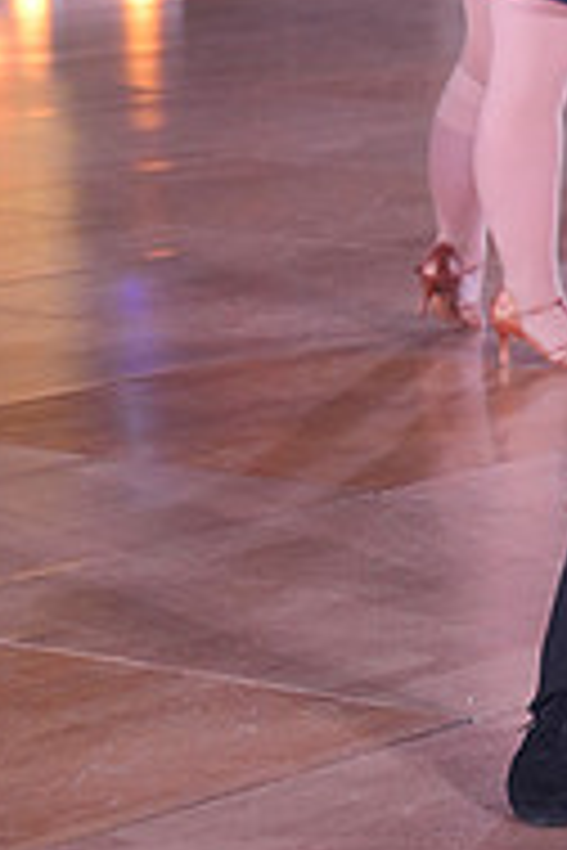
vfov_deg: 10.0
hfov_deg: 6.7
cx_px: 736
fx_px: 4795
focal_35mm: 203
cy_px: -162
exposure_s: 1/400
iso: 1600
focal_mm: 66
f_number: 4
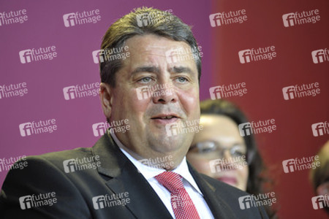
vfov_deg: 6.9
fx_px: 1828
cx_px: 164
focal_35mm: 200
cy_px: 110
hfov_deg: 10.3
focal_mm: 200
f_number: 3.2
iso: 1600
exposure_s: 1/200
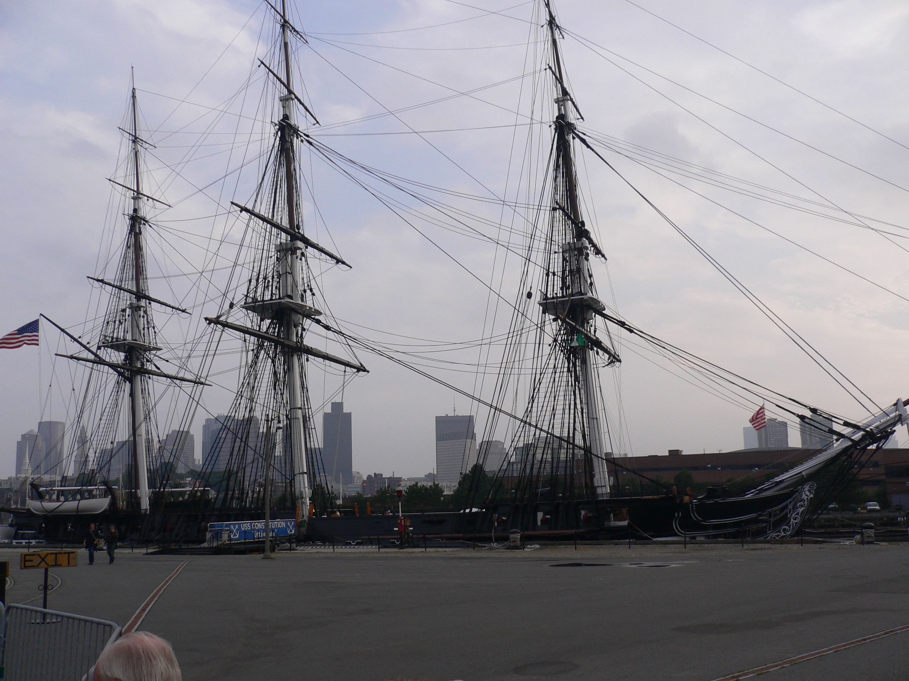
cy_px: 340
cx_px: 454
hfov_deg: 52.6
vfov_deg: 40.7
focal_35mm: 35
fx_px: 919
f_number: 5.6
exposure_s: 1/200
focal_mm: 5.8
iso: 80
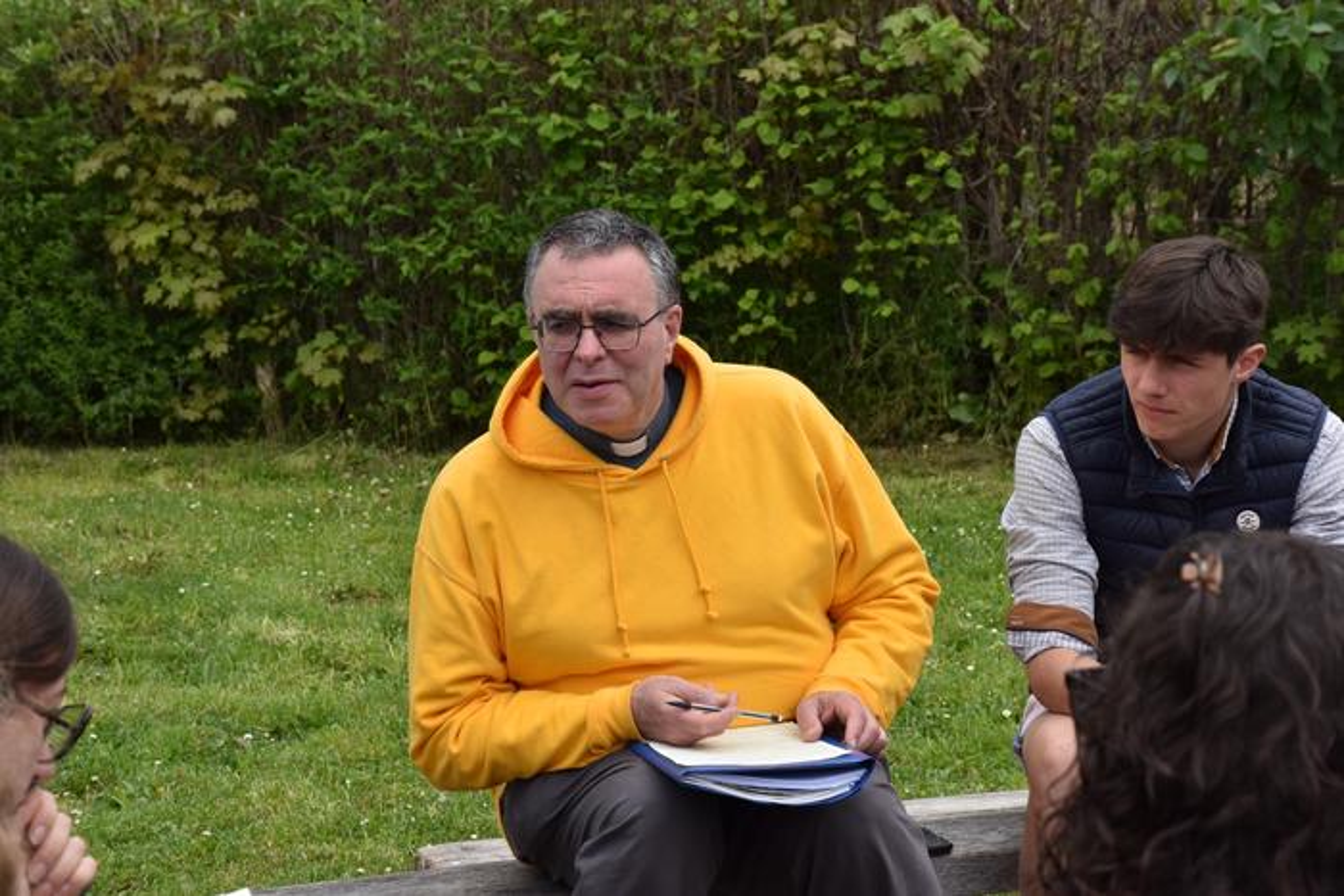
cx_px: 672
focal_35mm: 99
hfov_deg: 20.6
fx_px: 3697
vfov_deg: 13.8
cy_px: 448
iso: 200
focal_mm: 66
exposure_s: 1/400
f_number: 10
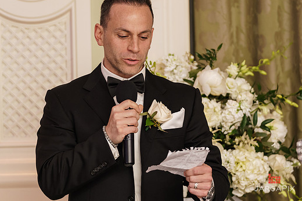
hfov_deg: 7.1
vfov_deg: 4.7
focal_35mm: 291
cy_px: 92
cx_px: 141
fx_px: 2442
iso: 1250
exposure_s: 1/250
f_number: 2.8
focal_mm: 174
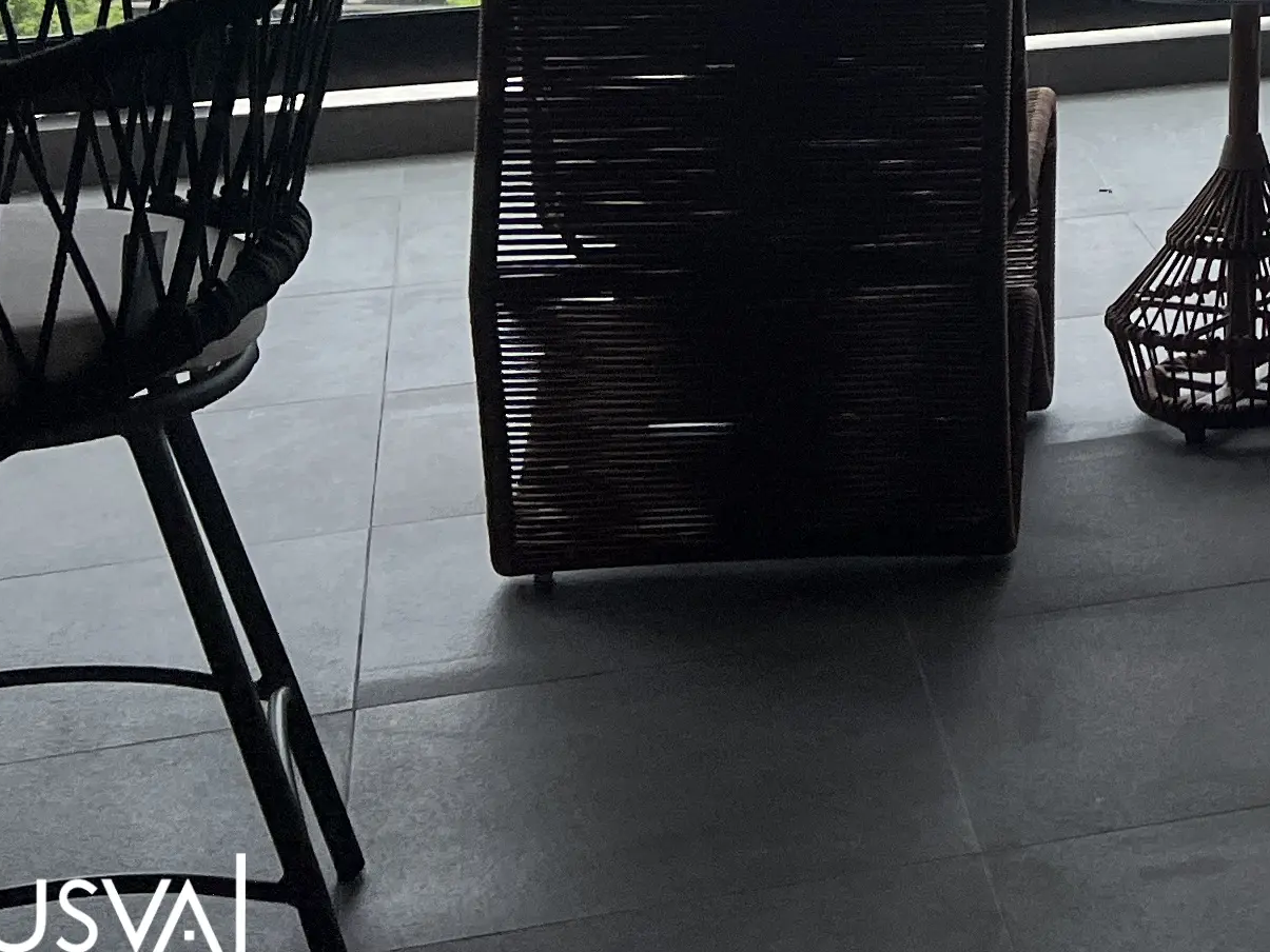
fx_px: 3192
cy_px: -615
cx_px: 1713
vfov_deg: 15.3
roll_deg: -0.7
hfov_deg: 20.3
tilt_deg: -0.3
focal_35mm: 87
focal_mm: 5.7
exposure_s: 1/5587
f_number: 1.5
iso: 50
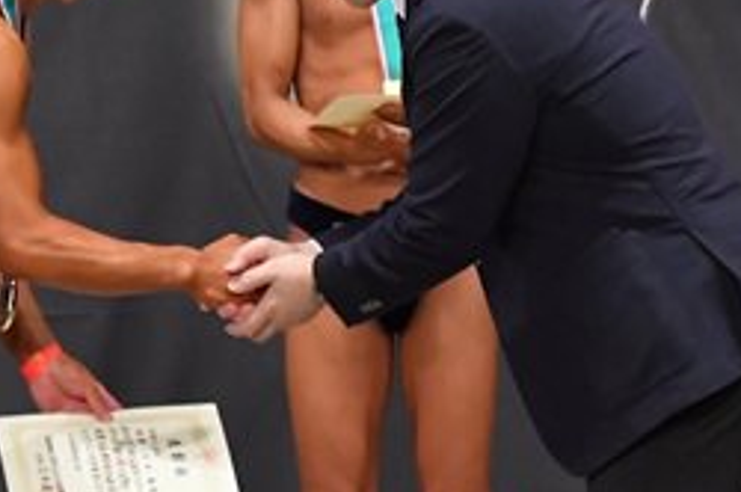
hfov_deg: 3.3
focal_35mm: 627
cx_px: 405
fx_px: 12889
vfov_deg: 2.2
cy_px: 296
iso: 5000
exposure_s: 1/400
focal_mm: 135
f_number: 5.6
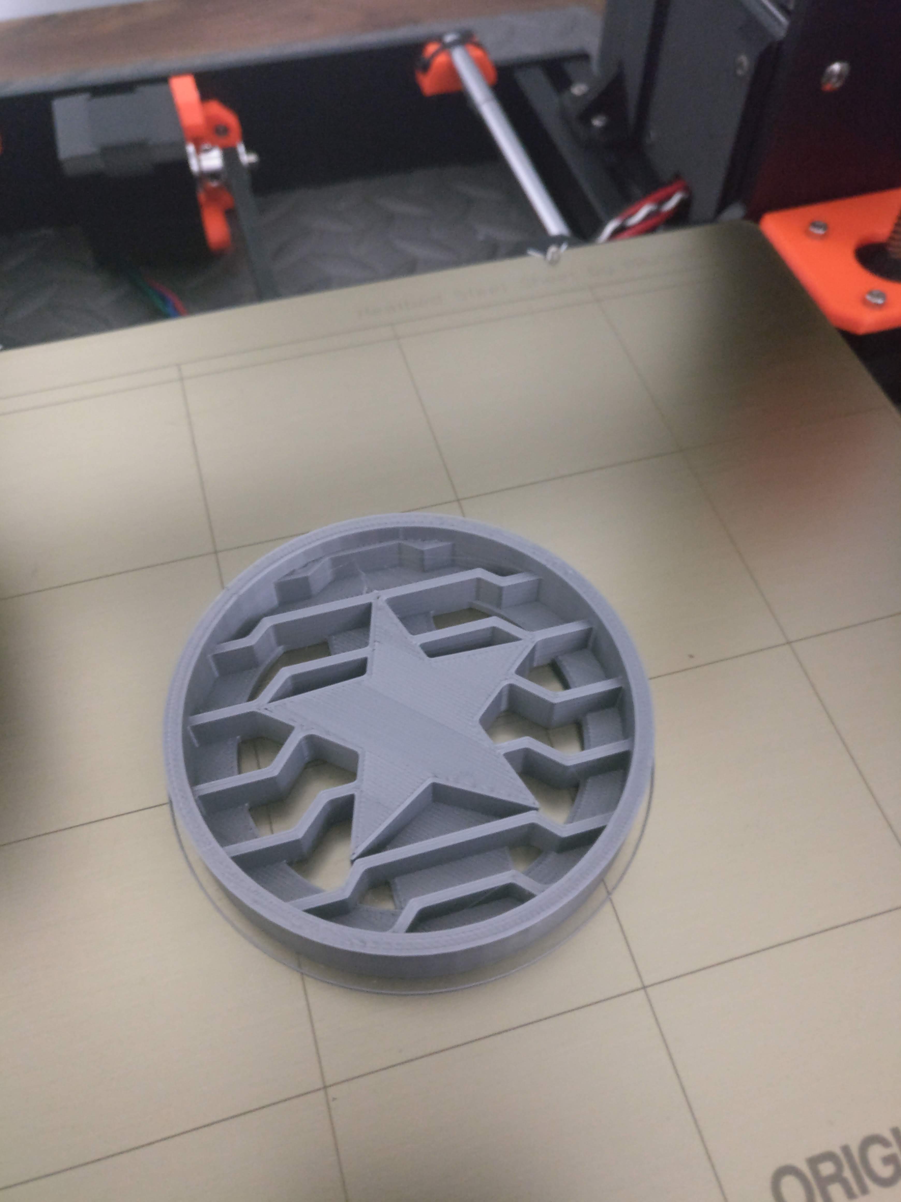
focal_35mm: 28
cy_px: 601
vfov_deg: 63.4
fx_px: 972
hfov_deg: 49.7
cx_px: 450
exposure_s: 1/17
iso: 4000
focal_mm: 4.26
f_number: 2
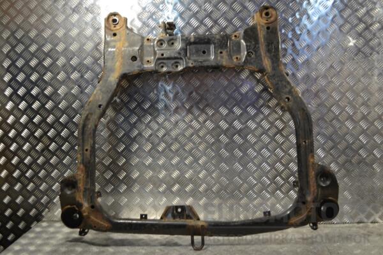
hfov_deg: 53.1
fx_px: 383
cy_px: 128
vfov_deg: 36.9
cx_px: 192
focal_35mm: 36
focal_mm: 24
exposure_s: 1/30
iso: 110
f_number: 4
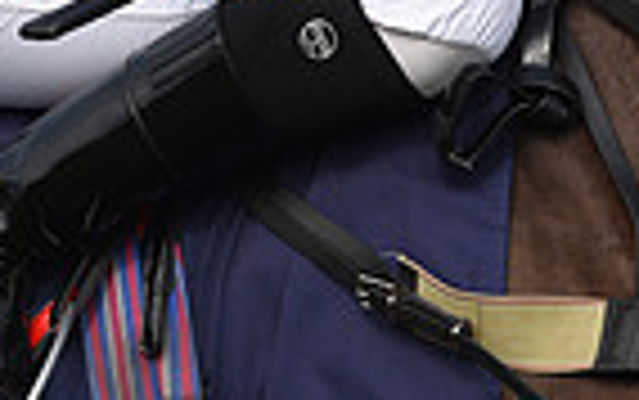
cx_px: 151
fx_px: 10422
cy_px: -526
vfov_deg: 2.2
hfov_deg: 3.5
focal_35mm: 598
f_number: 5.6
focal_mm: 185
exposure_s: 1/2000
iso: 400
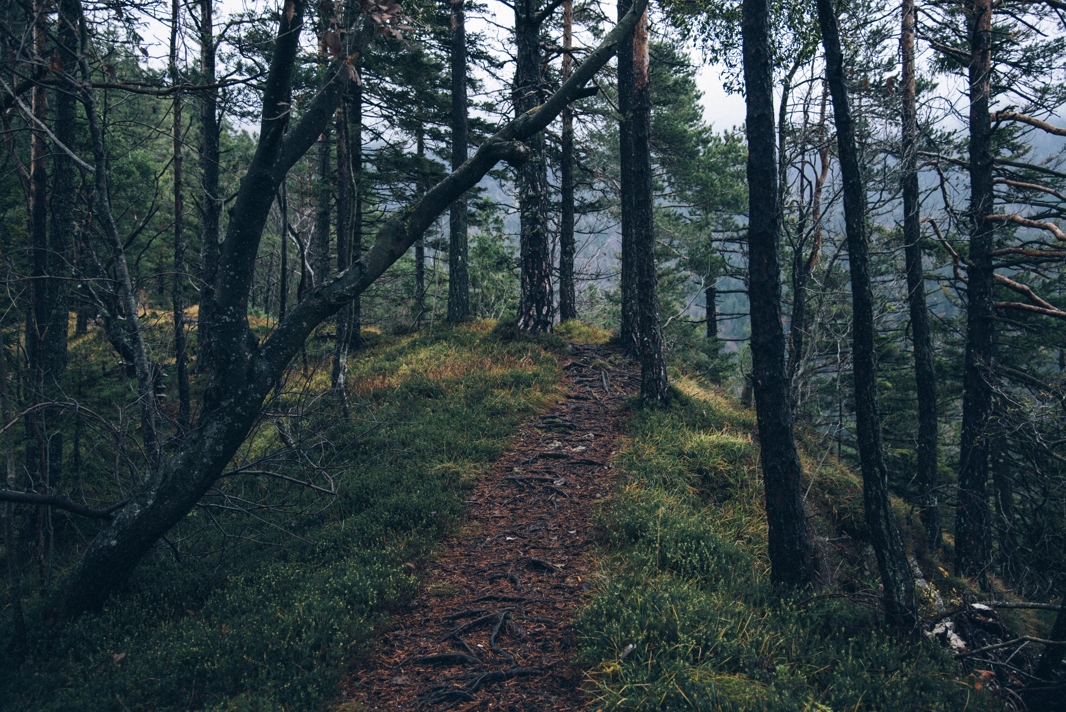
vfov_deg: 38.9
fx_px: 1007
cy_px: 356
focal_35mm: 34
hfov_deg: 55.8
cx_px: 533
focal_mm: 34
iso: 50
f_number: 4
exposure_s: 1/15
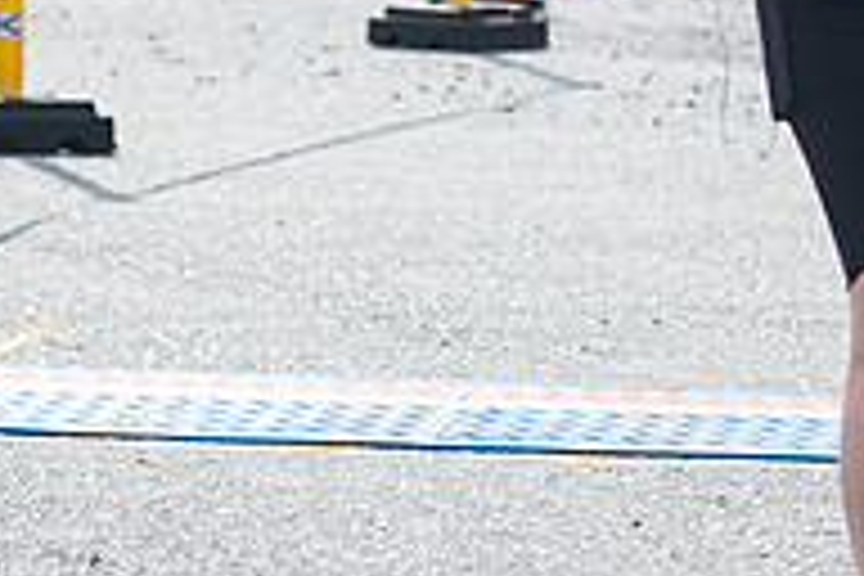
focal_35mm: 303
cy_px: -190
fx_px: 7271
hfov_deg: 6.8
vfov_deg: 4.5
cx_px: 914
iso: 250
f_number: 4.5
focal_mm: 70
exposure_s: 1/2000
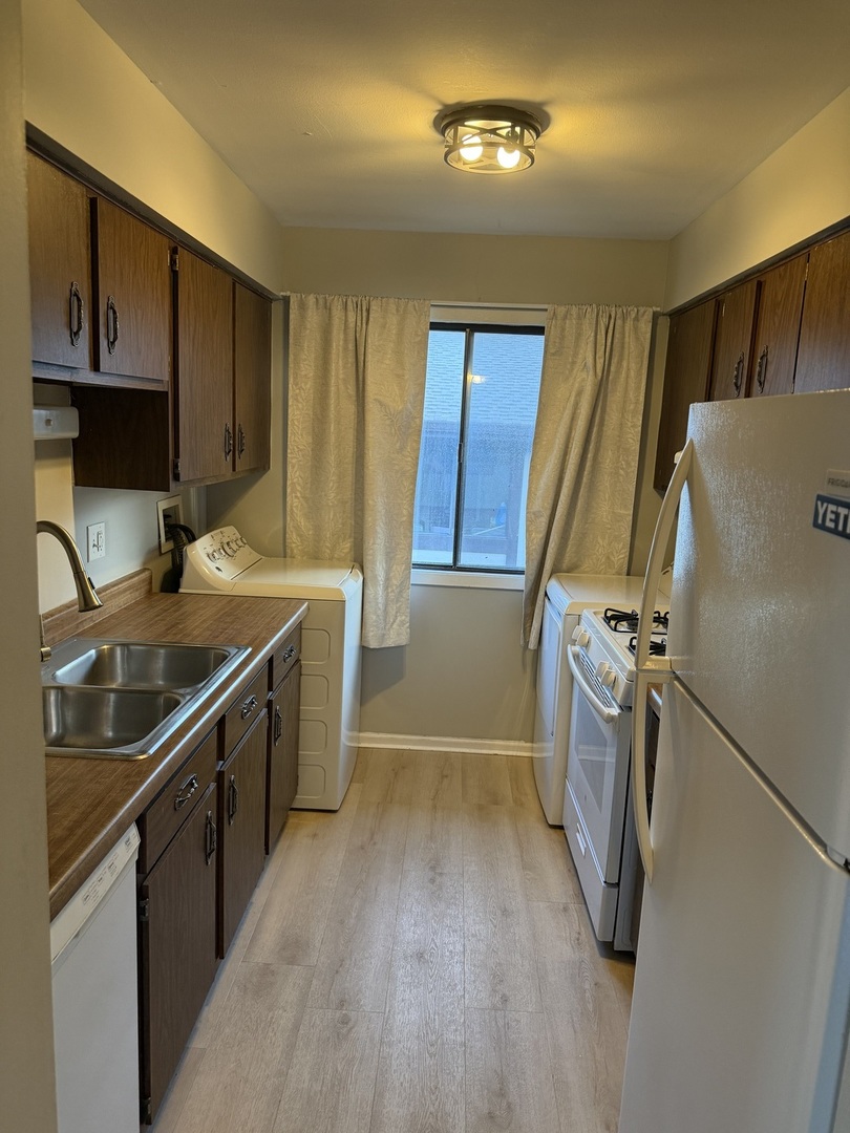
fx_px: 786
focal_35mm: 24
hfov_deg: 56.8
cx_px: 425
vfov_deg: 71.6
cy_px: 566
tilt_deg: -8.9
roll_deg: -3.7
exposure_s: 1/60
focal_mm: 6.76
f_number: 1.78
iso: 250
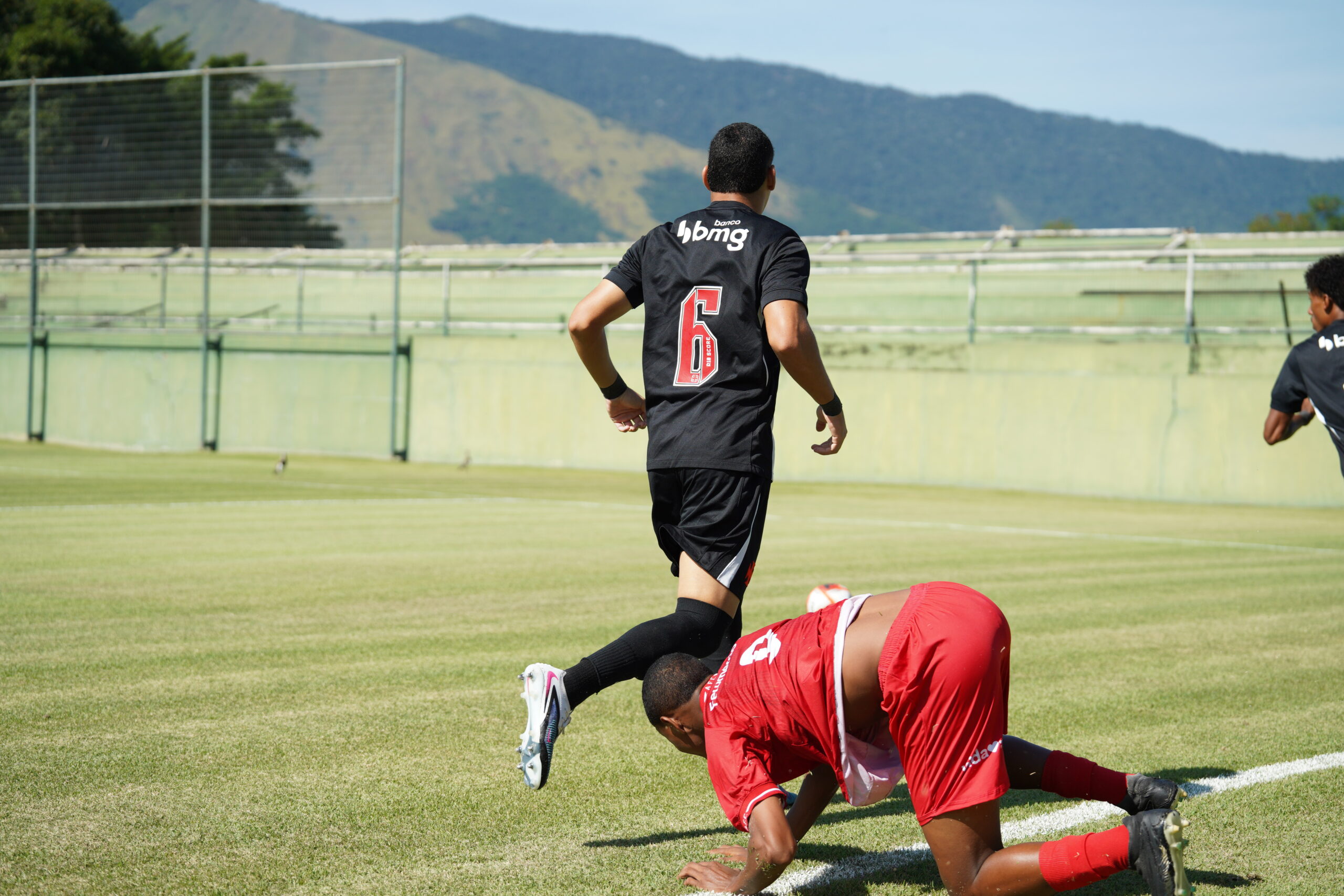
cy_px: 448
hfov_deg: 28.8
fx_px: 2613
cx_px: 672
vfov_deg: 19.5
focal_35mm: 70
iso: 200
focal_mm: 70
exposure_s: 1/2000
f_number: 3.5
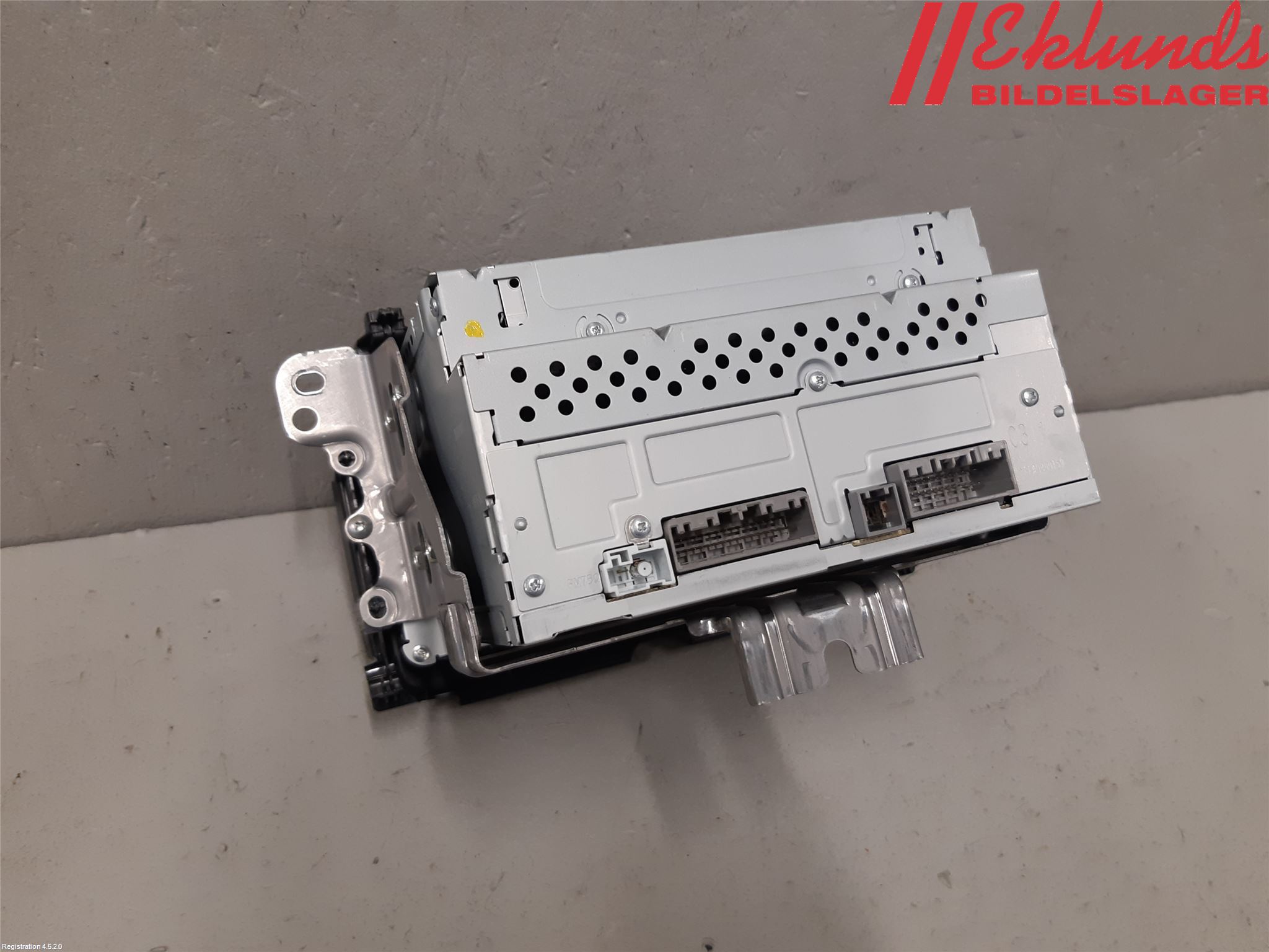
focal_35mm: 26
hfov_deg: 67.3
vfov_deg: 53.1
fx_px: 953
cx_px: 634
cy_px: 476
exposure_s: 1/50
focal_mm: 3.93
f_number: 1.7
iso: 100
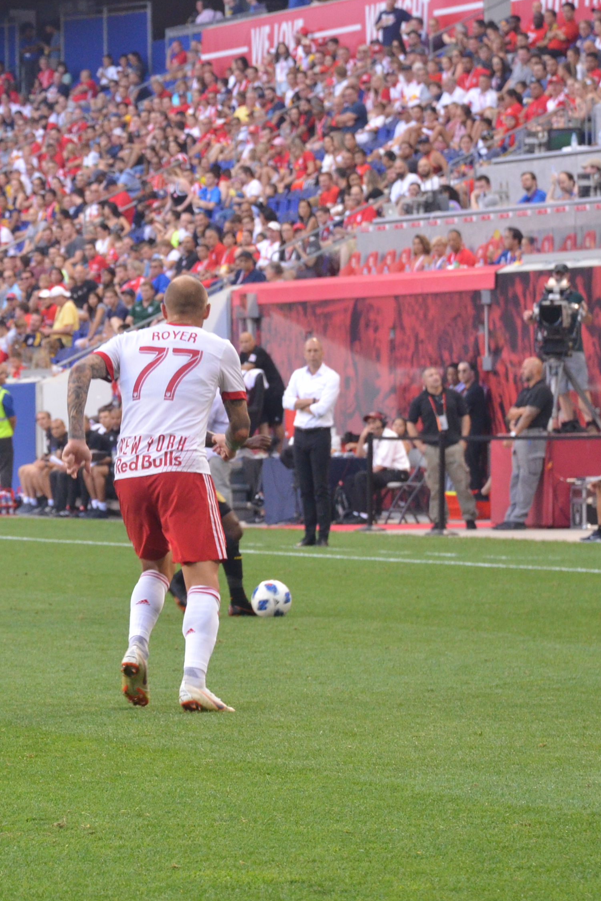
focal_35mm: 234
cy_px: 436
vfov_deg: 8.8
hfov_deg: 5.9
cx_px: 105
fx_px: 5854
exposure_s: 1/250
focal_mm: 95
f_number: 5.6
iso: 1600
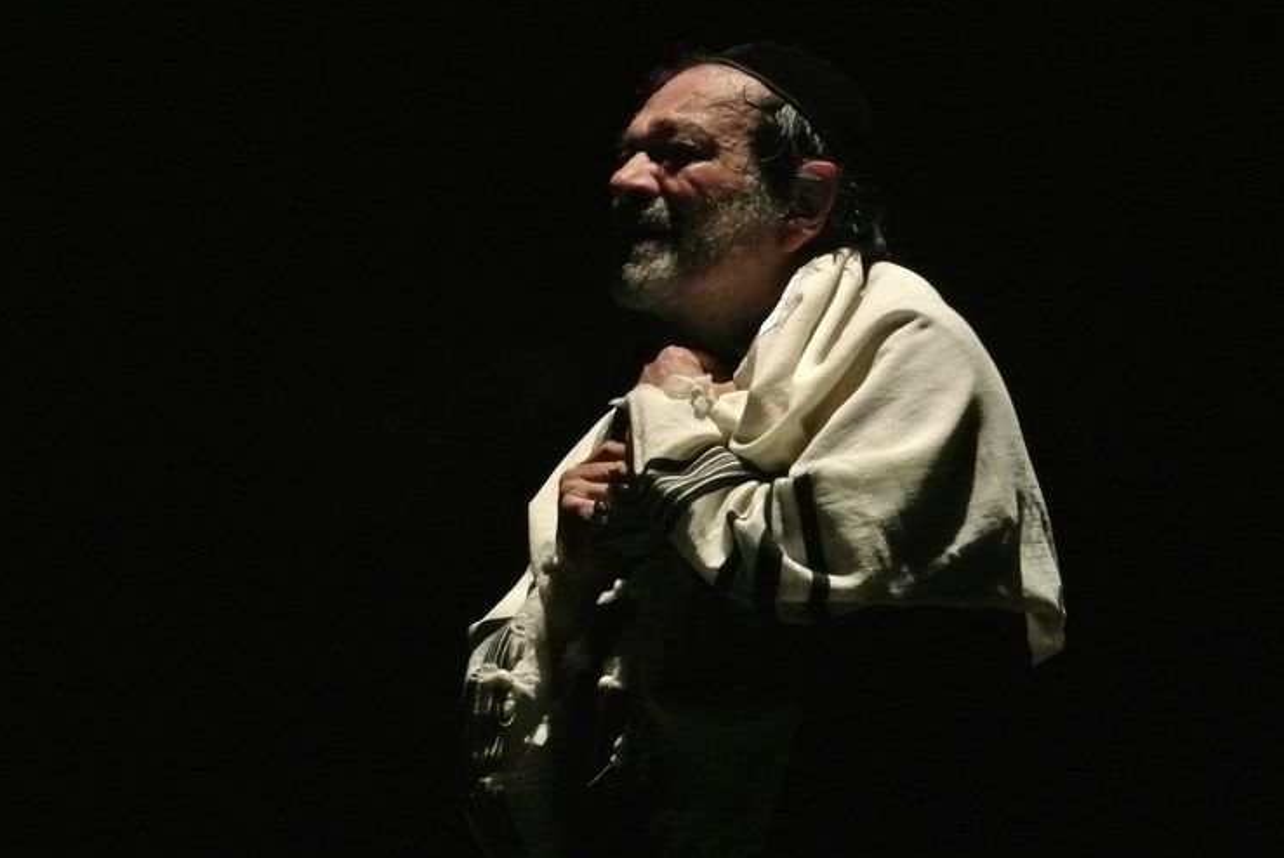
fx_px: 9352
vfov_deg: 5.3
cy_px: 397
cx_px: 622
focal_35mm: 262
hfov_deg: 7.9
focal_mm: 89.9
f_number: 6.3
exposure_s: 1/80
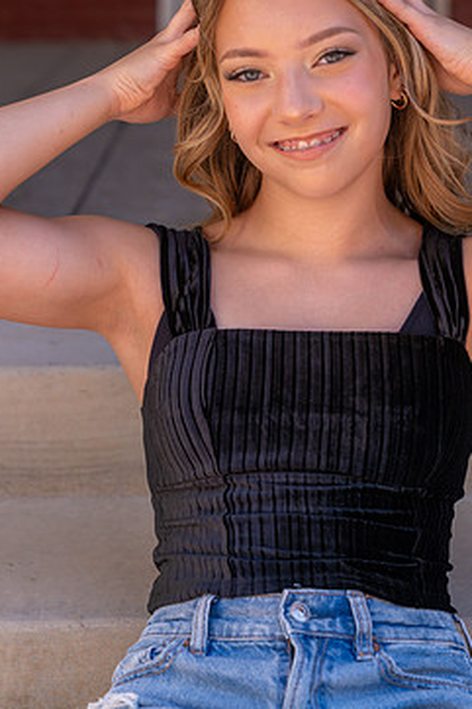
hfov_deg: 15.7
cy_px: 329
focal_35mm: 87
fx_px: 1713
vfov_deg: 23.4
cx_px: 233
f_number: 4
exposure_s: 1/200
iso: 100
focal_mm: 70
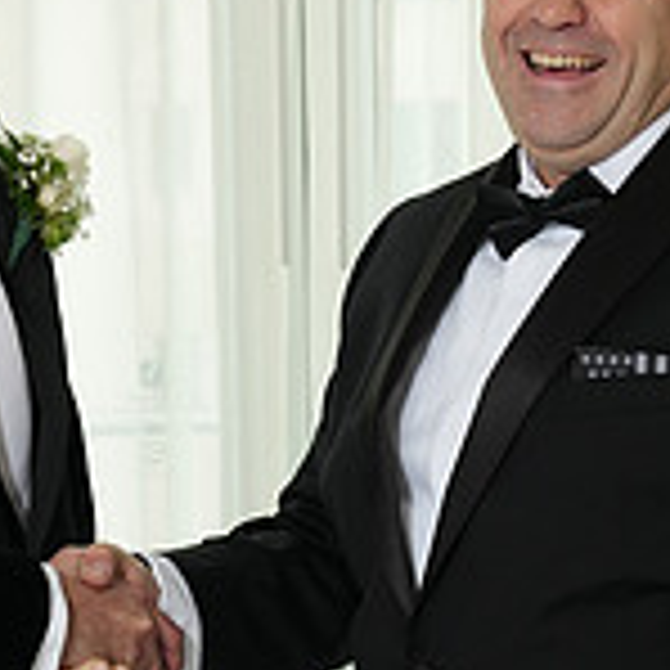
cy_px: 157
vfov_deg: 11.0
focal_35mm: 159
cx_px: 268
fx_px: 3482
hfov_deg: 11.0
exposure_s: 1/200
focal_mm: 48
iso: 640
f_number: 4
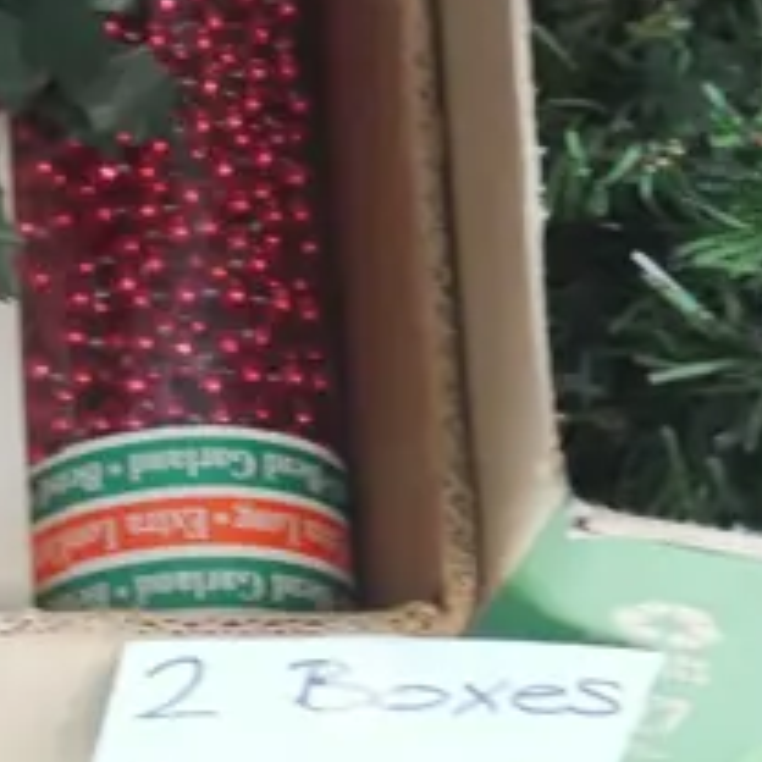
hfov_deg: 9.1
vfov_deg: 8.9
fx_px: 4782
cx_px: 110
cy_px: -379
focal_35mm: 192
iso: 3200
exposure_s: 1/30
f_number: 4.7
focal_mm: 22
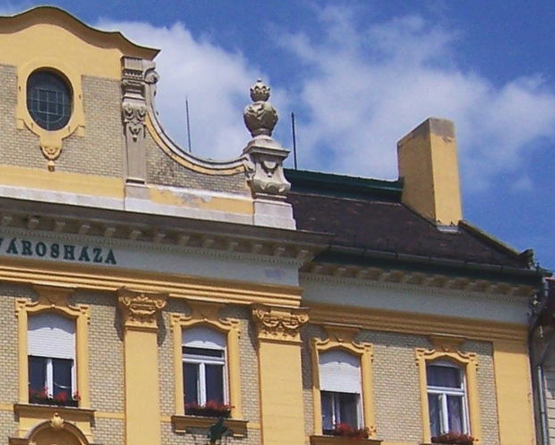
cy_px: 462
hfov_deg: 18.5
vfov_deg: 15.1
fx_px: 1643
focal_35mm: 100
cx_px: -31
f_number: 5.6
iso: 80
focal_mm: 5.5
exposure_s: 1/1500
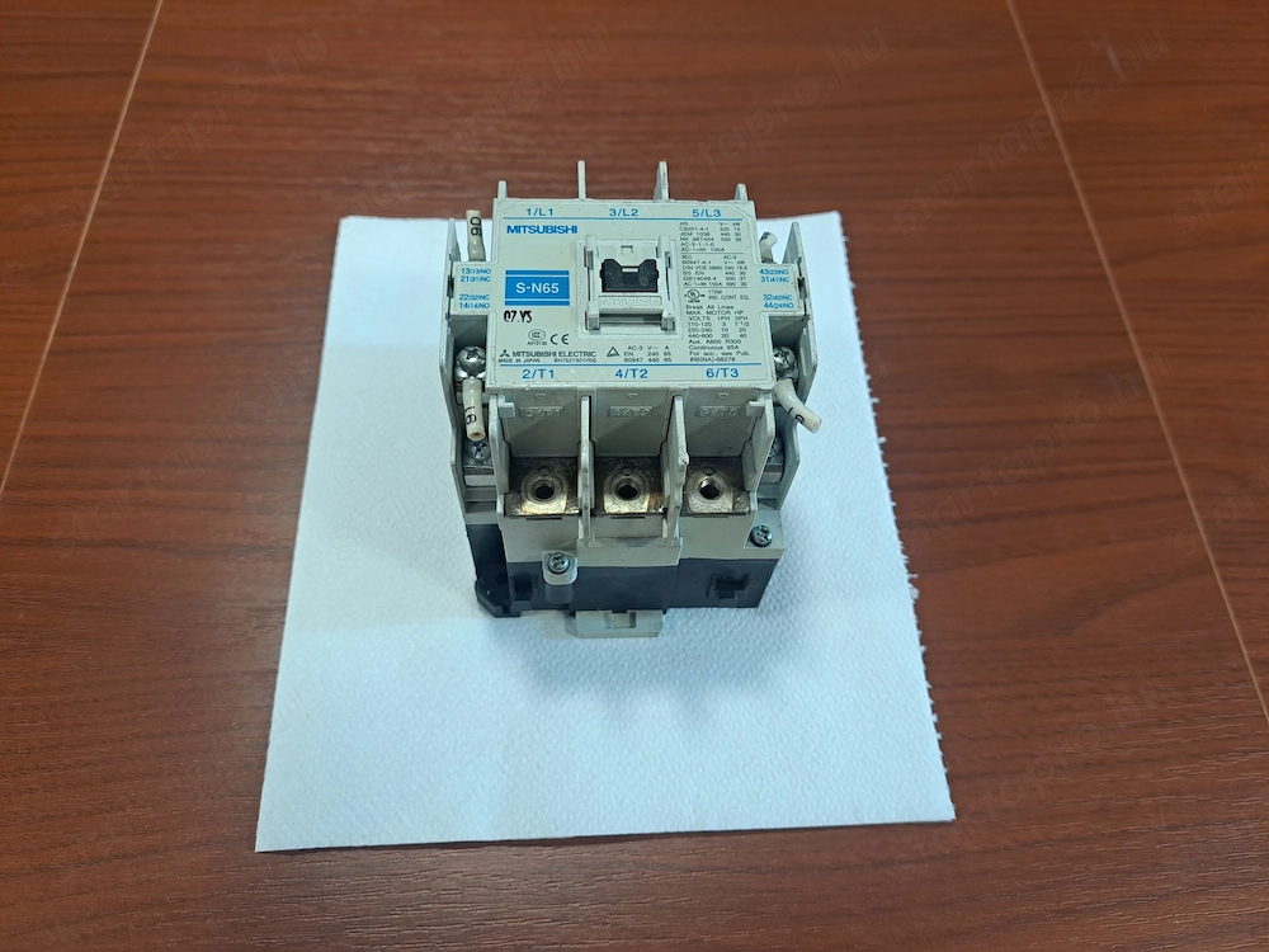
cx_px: 634
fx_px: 880
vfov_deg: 56.8
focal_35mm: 24
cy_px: 476
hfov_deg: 71.6
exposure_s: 1/50
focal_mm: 5.23
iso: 160
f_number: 1.8
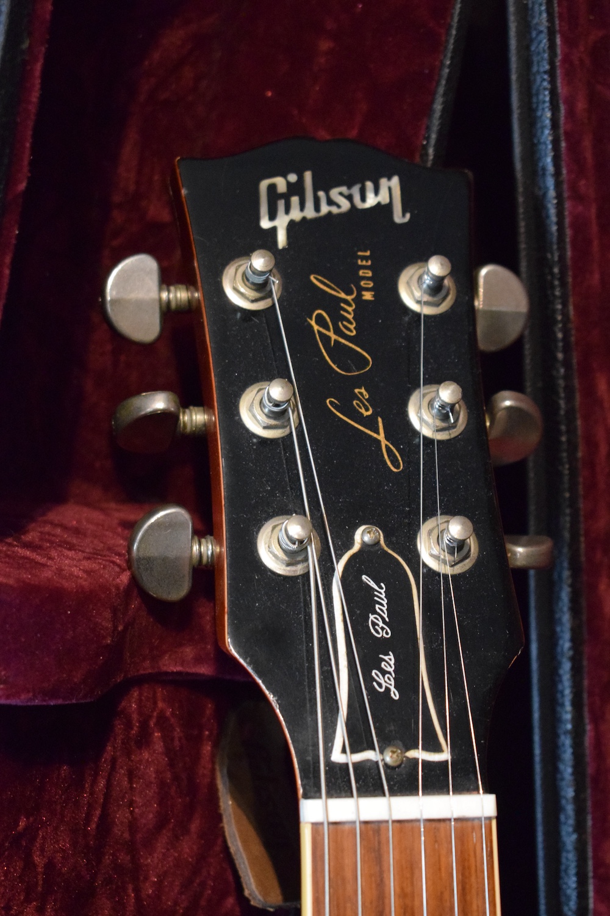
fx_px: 1830
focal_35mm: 72
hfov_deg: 18.9
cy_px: 458
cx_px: 305
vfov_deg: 28.1
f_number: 5.3
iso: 6400
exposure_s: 1/60
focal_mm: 48
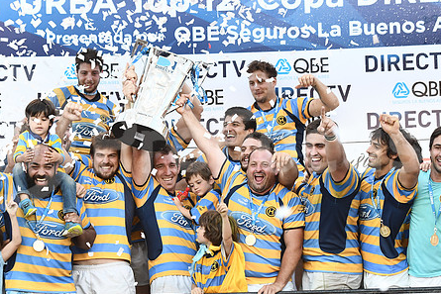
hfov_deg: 11.1
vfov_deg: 7.4
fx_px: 2275
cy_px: 139
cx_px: 173
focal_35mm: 186
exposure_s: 1/800
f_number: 4
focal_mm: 95
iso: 1250
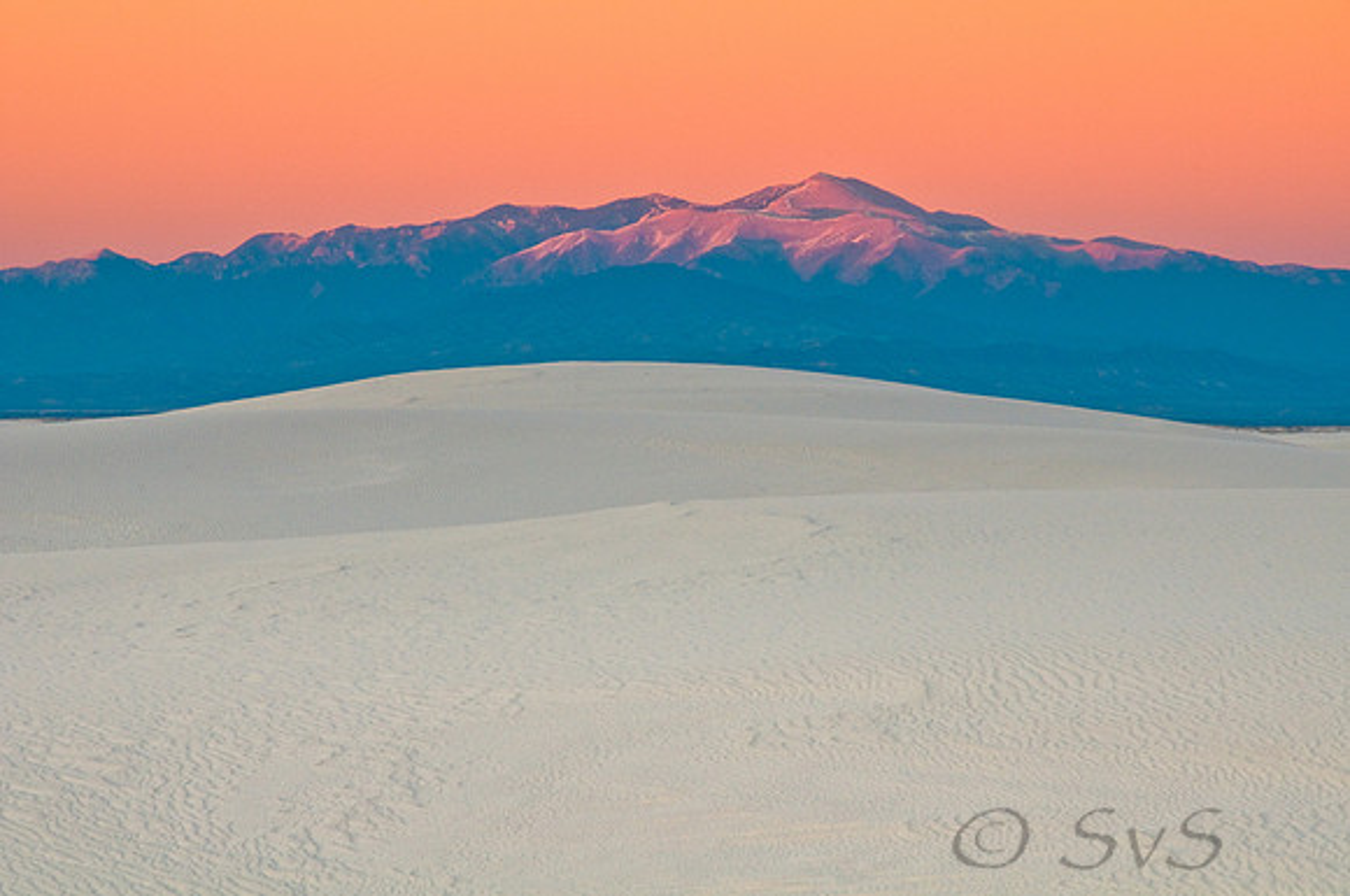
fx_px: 9549
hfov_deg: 8.1
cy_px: 448
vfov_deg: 5.4
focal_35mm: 255
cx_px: 675
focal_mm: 170
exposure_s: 1/15
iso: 200
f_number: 16
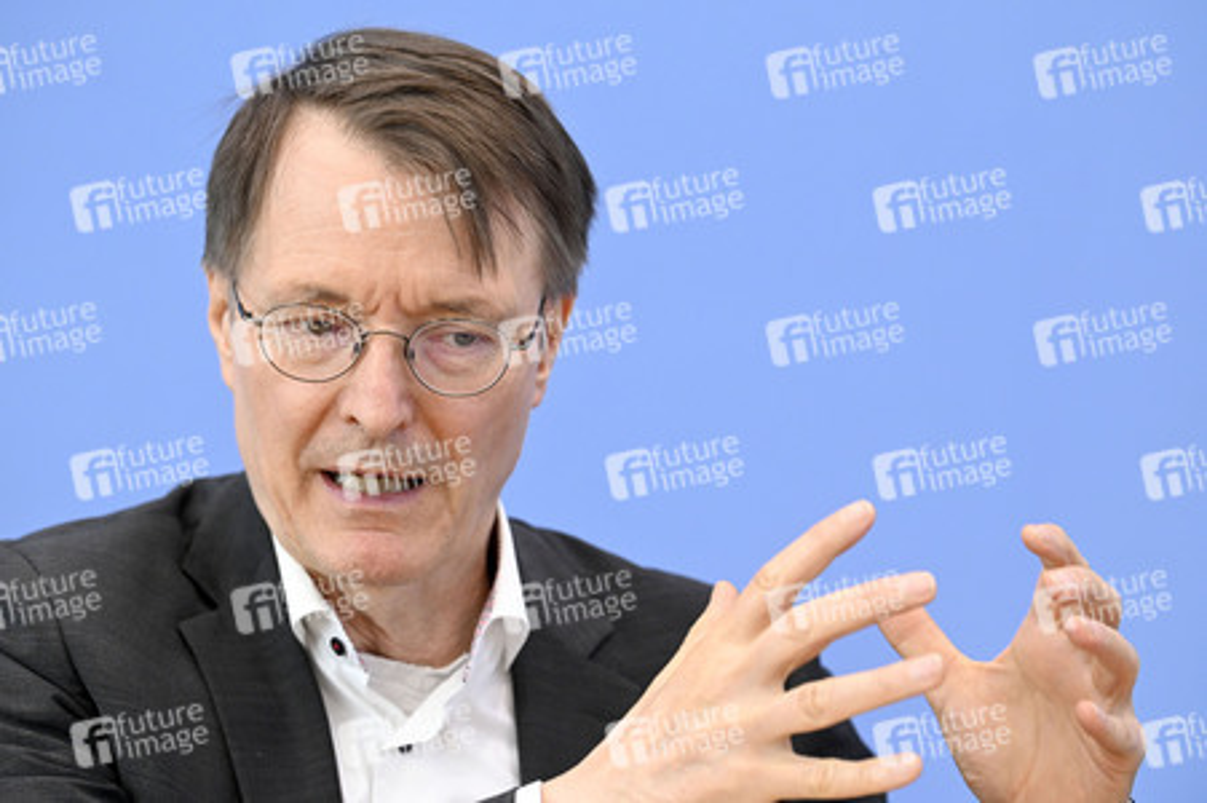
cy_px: 402
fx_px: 5360
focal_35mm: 160
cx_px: 604
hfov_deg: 12.8
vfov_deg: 8.6
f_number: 4.5
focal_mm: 160
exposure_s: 1/800
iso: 3200
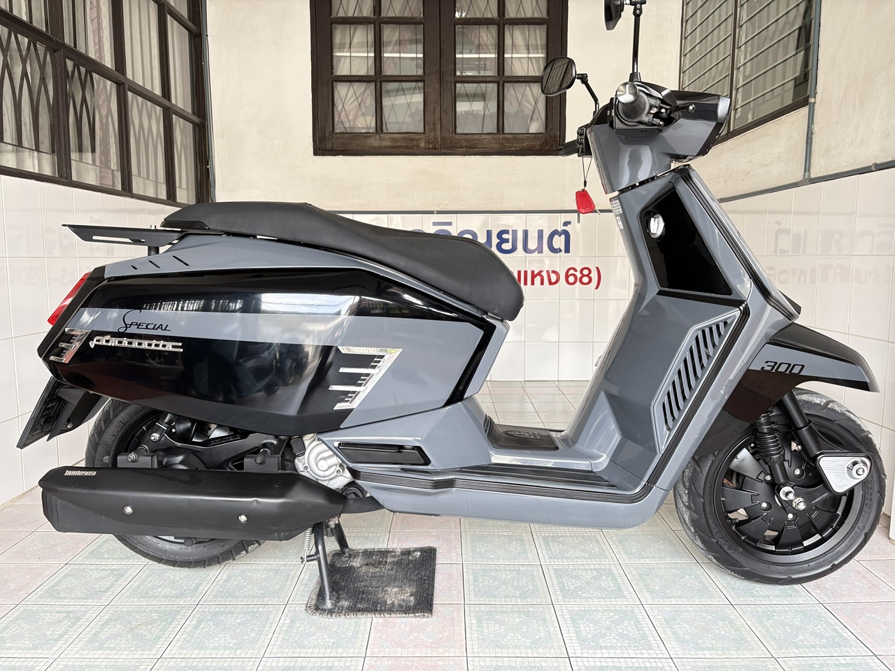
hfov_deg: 67.3
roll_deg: +0.7
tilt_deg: -6.9
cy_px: 336
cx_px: 448
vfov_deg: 53.1
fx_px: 672
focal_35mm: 26
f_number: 1.6
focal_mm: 5.96
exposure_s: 1/60
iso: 200
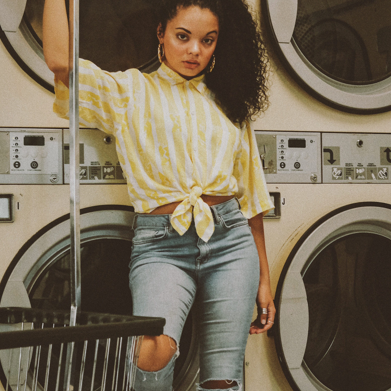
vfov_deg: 19.9
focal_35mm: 87
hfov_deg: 19.9
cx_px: 185
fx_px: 1112
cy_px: 206
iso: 3200
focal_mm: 35
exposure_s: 1/125
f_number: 3.2
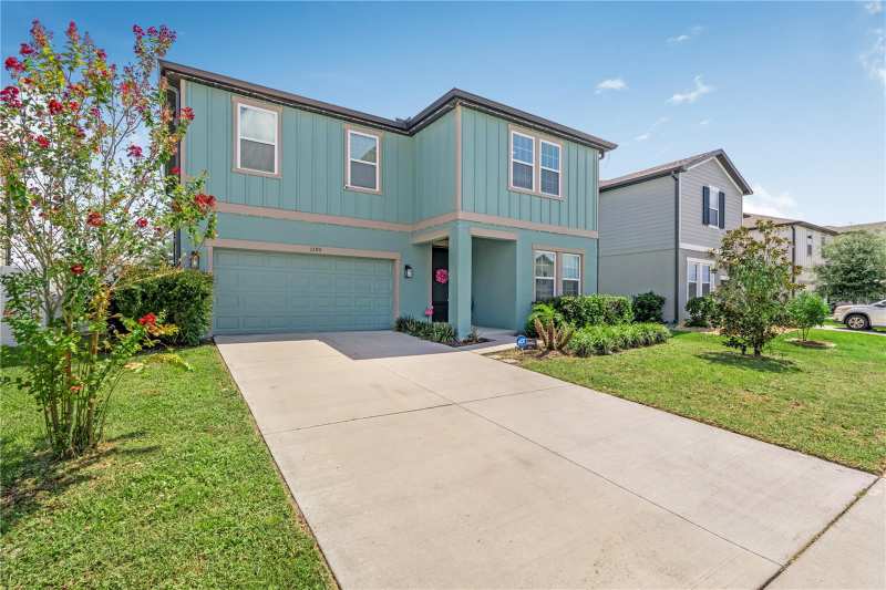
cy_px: 295
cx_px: 443
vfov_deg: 72.0
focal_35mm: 16
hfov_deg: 95.0
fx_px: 406
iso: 250
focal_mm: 11
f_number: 9
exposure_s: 1/4000
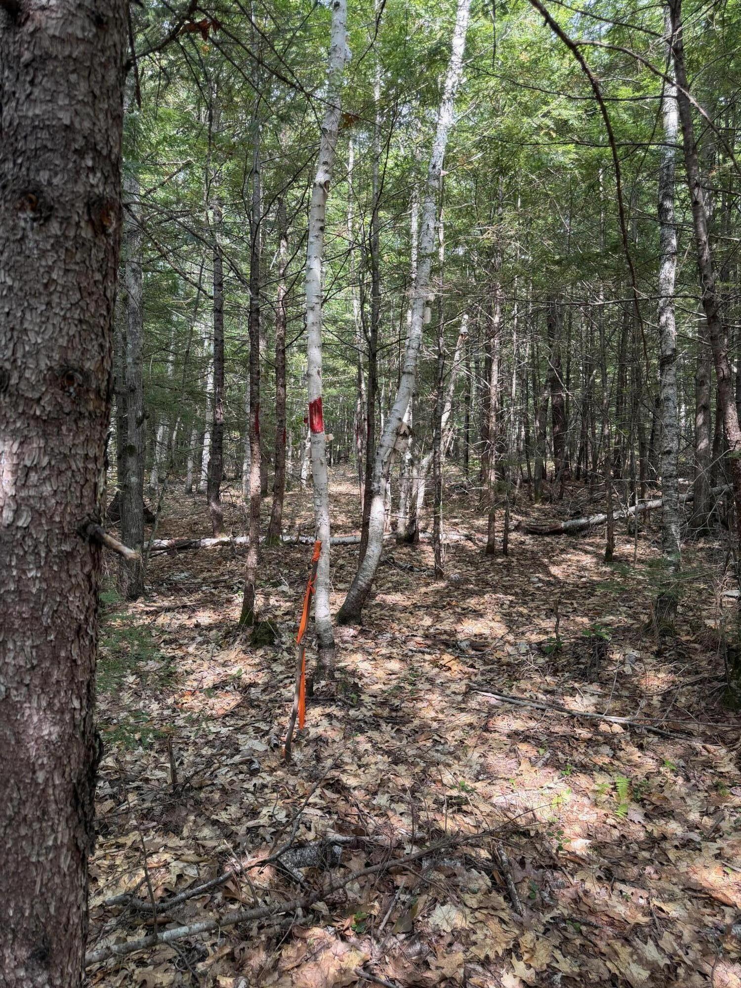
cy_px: 494
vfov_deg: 71.6
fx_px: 685
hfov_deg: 56.8
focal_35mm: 24
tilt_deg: -3.2
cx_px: 370
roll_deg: +1.0
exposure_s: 1/121
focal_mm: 6.76
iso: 100
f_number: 1.78
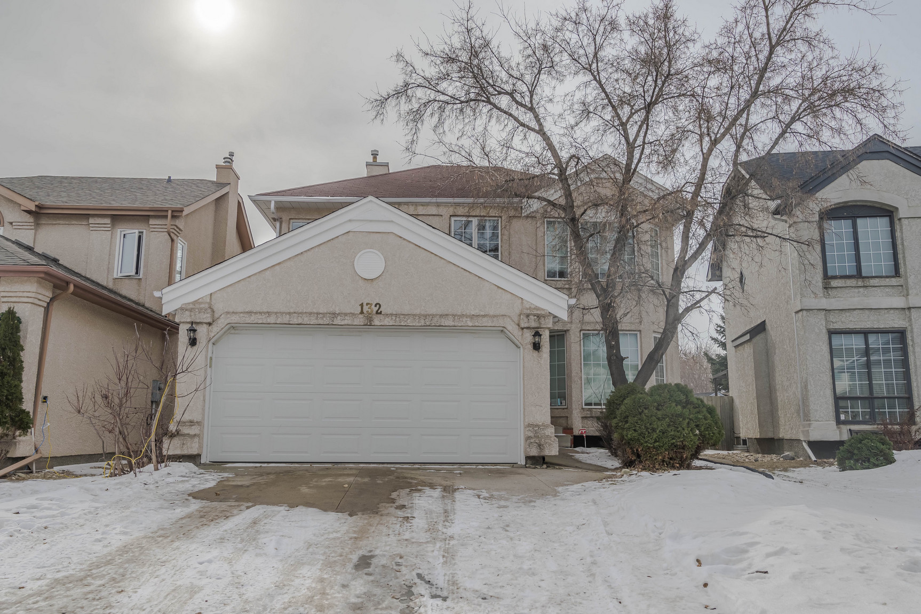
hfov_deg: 63.6
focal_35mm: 29
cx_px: 460
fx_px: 742
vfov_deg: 45.0
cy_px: 307
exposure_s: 1/6400
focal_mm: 29
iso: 160
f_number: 8
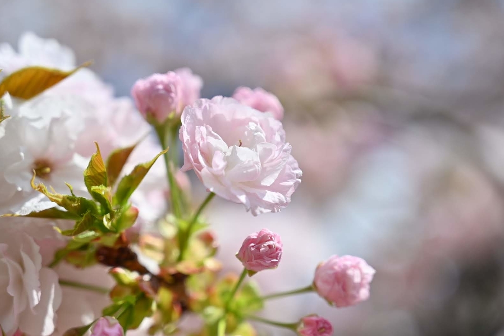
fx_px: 1008
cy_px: 171
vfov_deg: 18.9
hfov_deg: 28.1
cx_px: 258
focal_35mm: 72
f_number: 4
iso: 100
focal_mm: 70
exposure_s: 1/2500
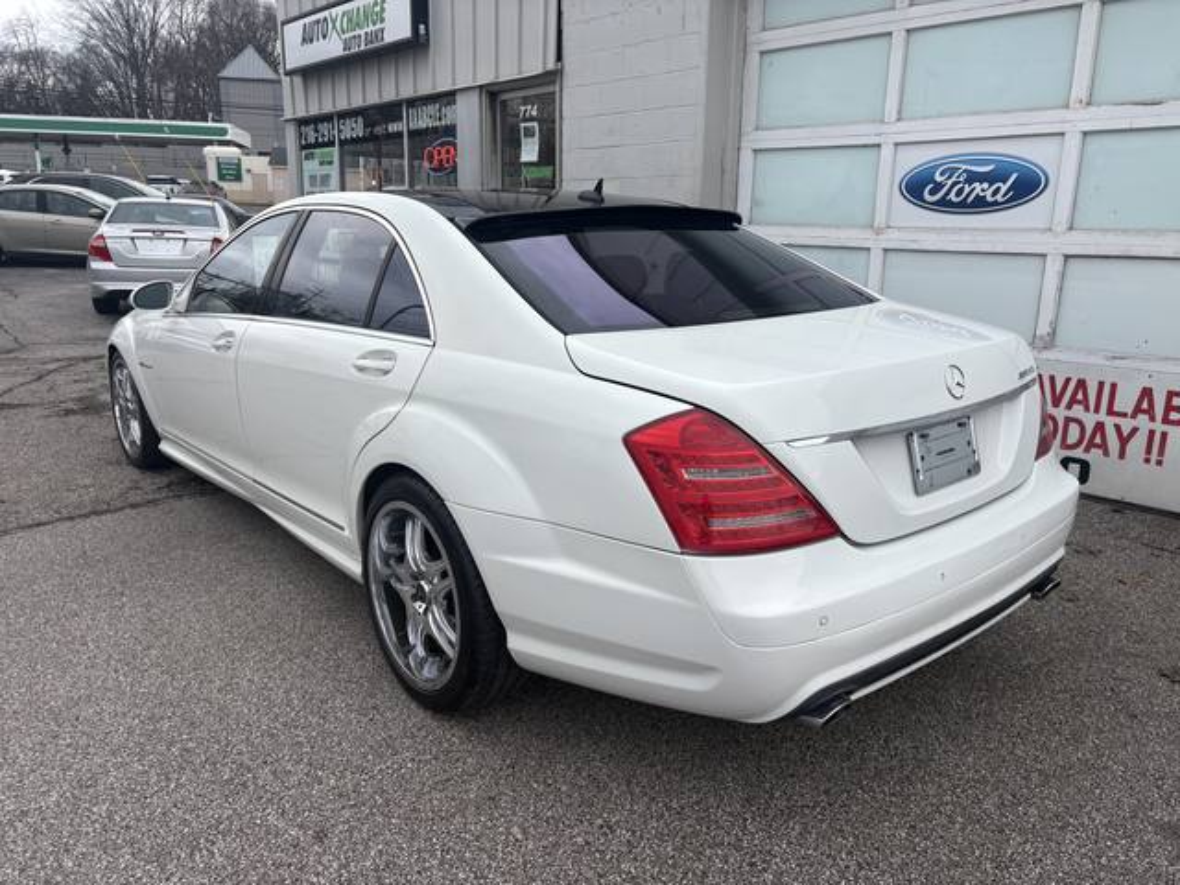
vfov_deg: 53.1
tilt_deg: -14.3
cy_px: 442
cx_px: 590
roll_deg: -1.6
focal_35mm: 26
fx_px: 886
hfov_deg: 67.3
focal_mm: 5.96
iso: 50
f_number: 1.6
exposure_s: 1/987
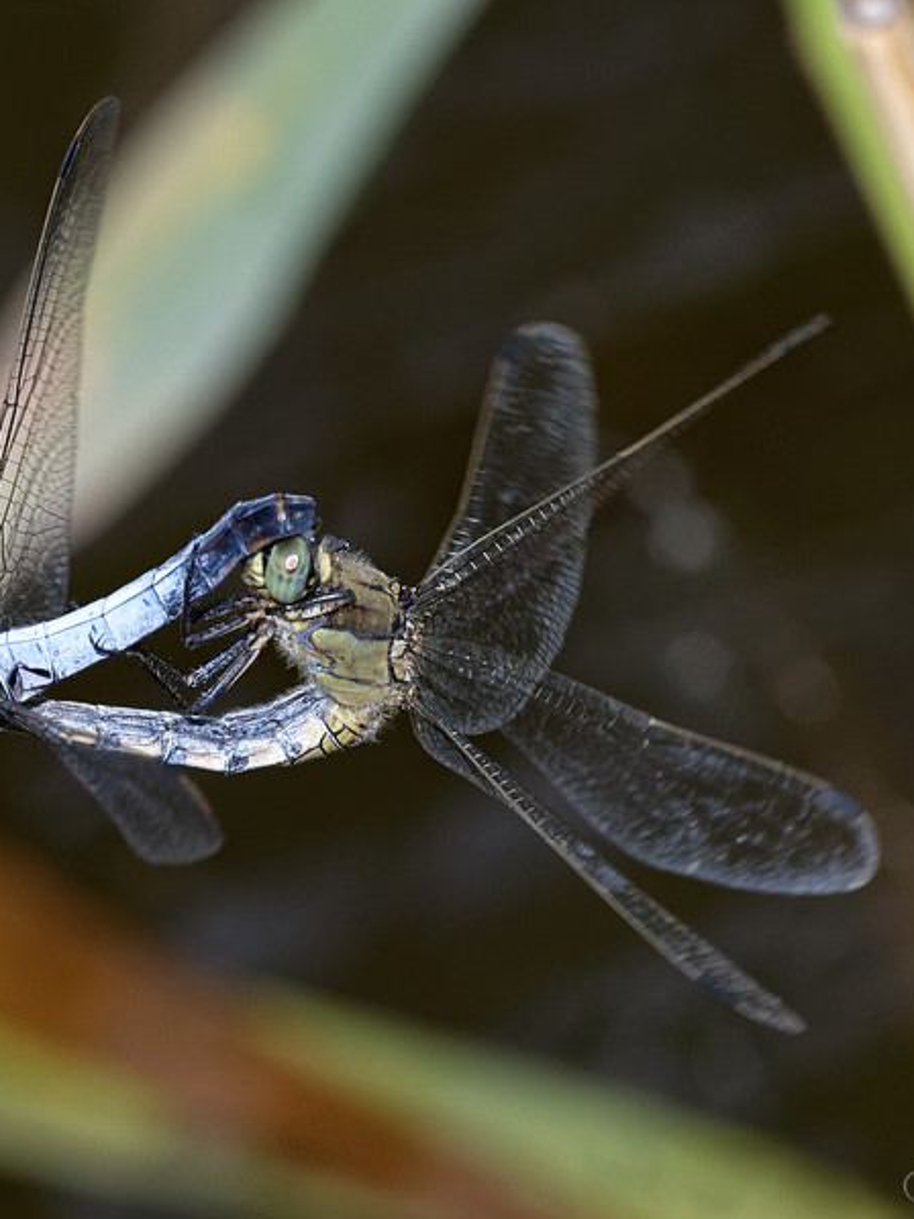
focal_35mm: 391
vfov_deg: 5.1
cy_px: 610
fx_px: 13775
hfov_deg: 3.8
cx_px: 196
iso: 1000
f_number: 10
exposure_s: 1/4000
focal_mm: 180
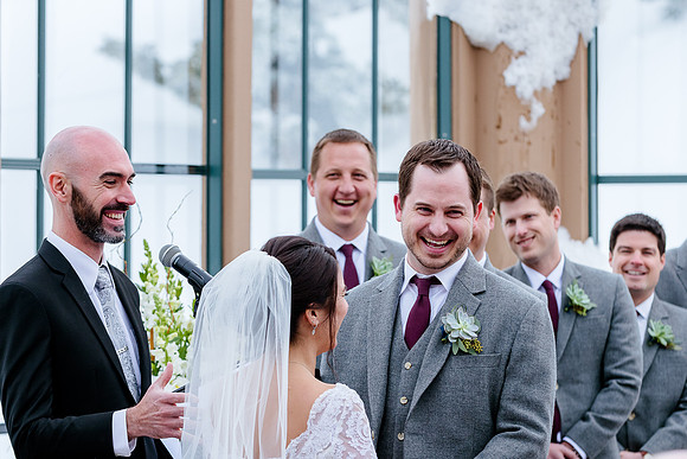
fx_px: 3846
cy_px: 224
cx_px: 362
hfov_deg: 10.2
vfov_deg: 6.8
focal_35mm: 201
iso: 320
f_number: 4.5
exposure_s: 1/640
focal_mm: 125
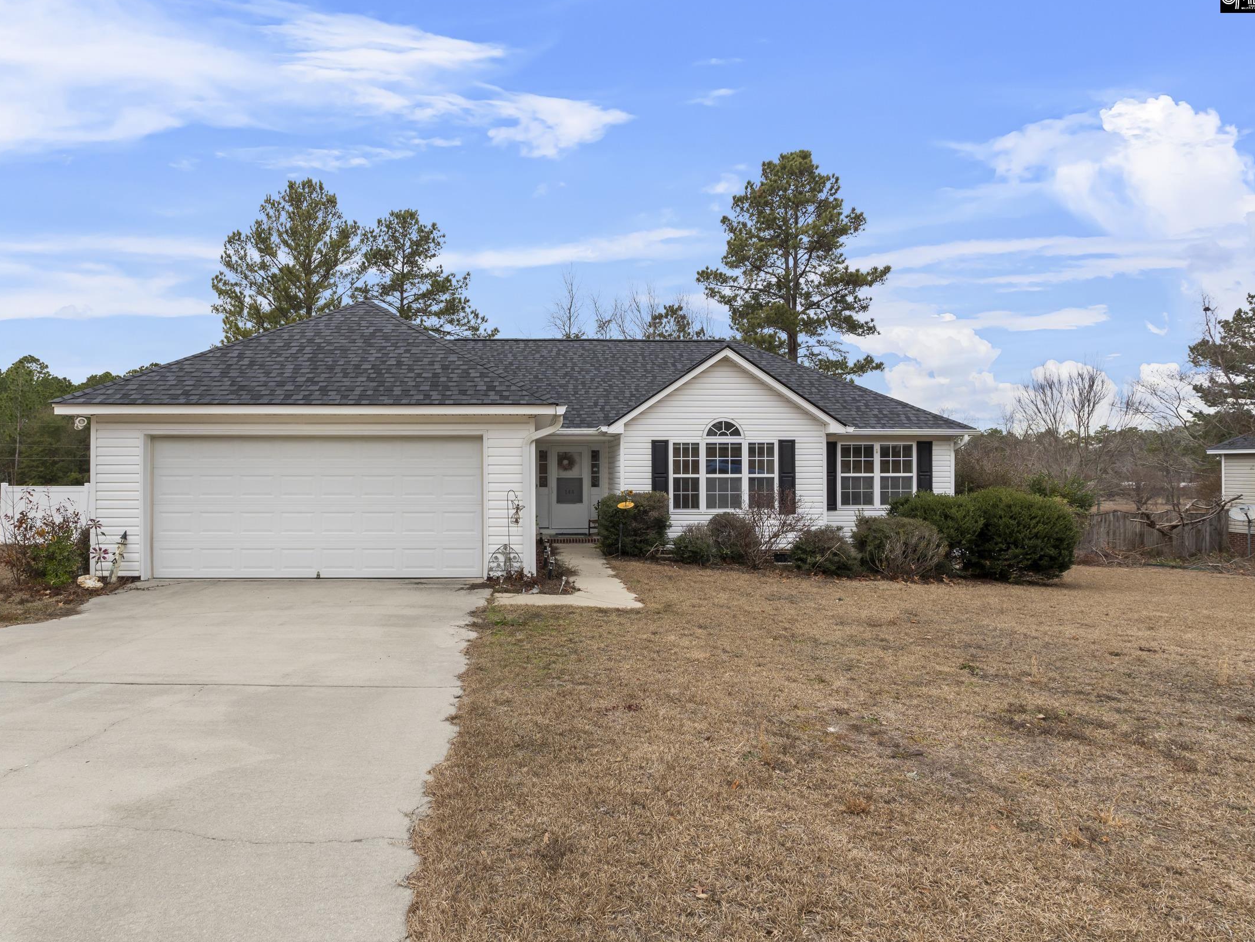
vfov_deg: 69.9
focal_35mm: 19
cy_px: 473
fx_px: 673
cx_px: 543
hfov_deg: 85.5
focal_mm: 11
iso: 200
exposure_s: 1/200
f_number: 6.3
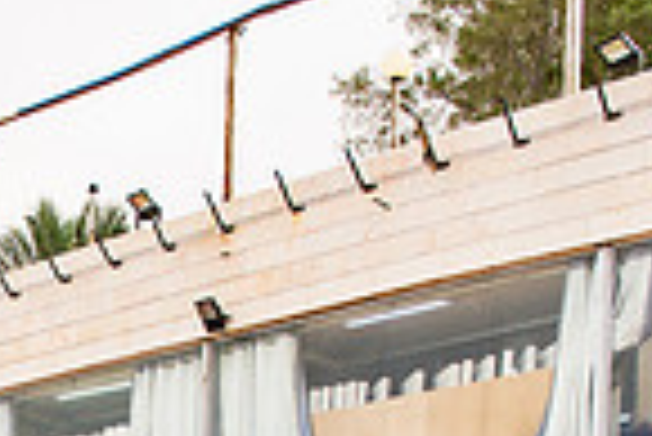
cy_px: 861
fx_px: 1740
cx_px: -238
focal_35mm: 96
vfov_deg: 12.6
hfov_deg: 19.3
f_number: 2.8
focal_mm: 24
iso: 200
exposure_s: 1/1600
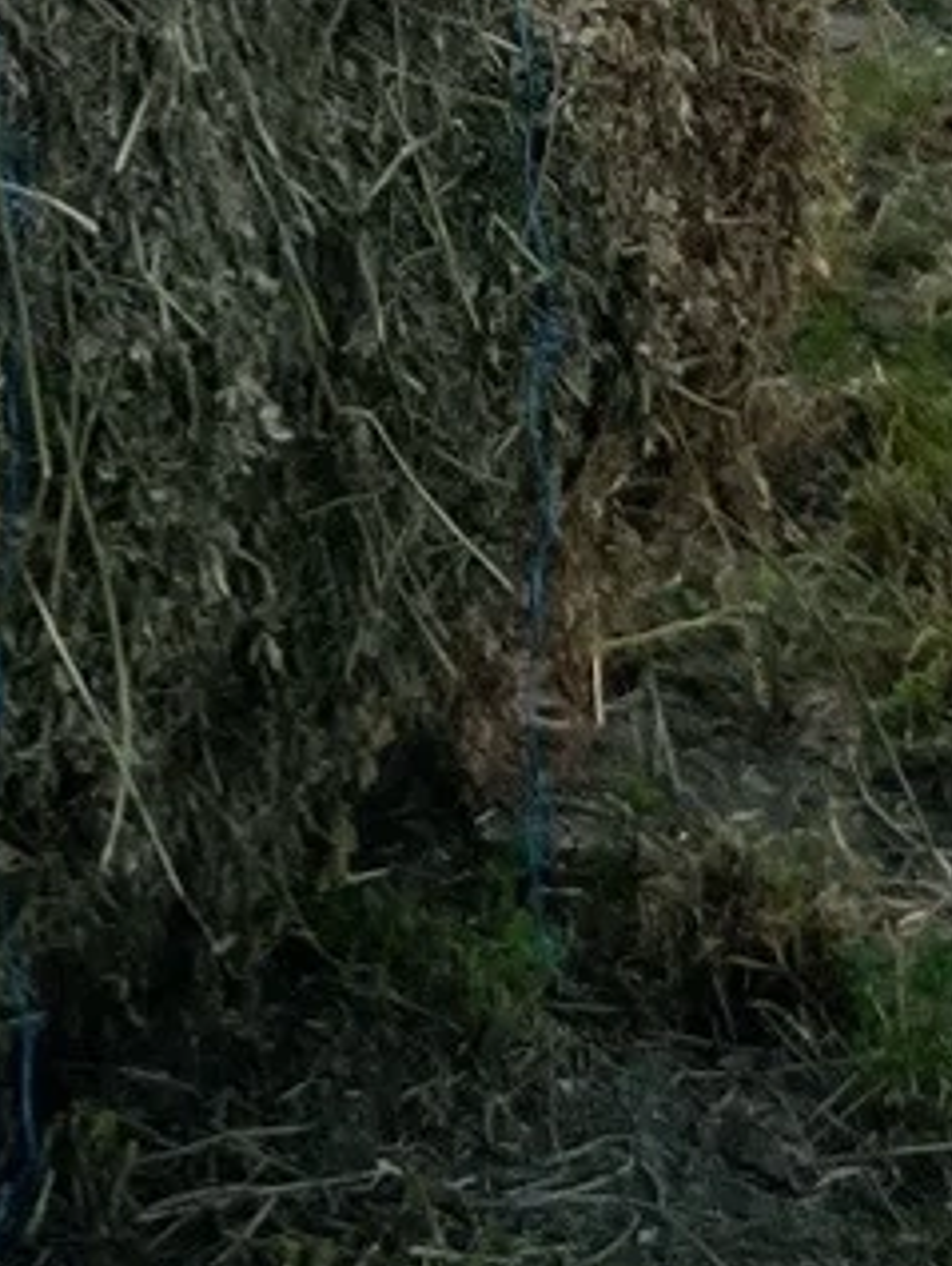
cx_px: -617
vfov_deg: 15.5
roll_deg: +1.5
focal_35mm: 109
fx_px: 3992
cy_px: -1027
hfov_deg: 12.7
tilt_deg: -2.9
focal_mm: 4.2
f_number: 1.6
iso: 32
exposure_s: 1/824
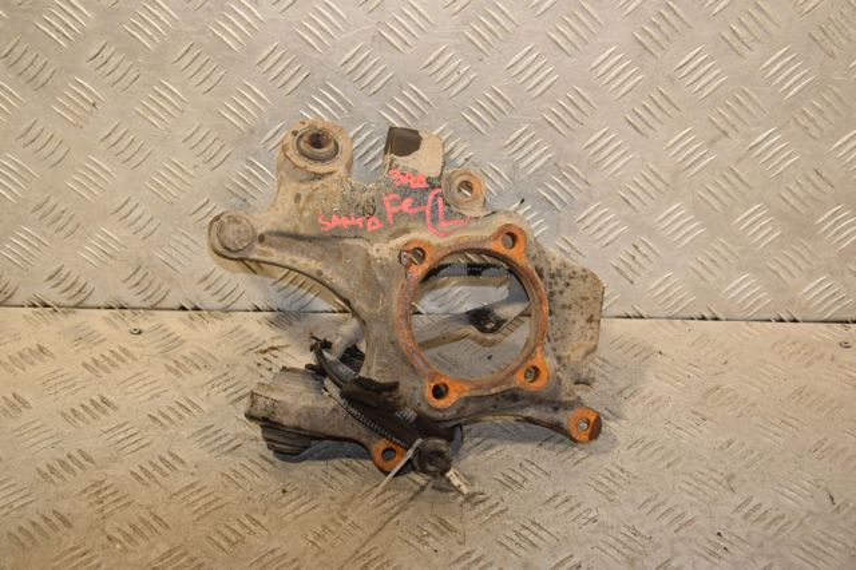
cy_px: 285
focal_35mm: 52
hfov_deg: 37.9
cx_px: 428
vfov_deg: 25.7
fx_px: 1248
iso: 800
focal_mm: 35
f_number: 6.3
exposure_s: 1/200
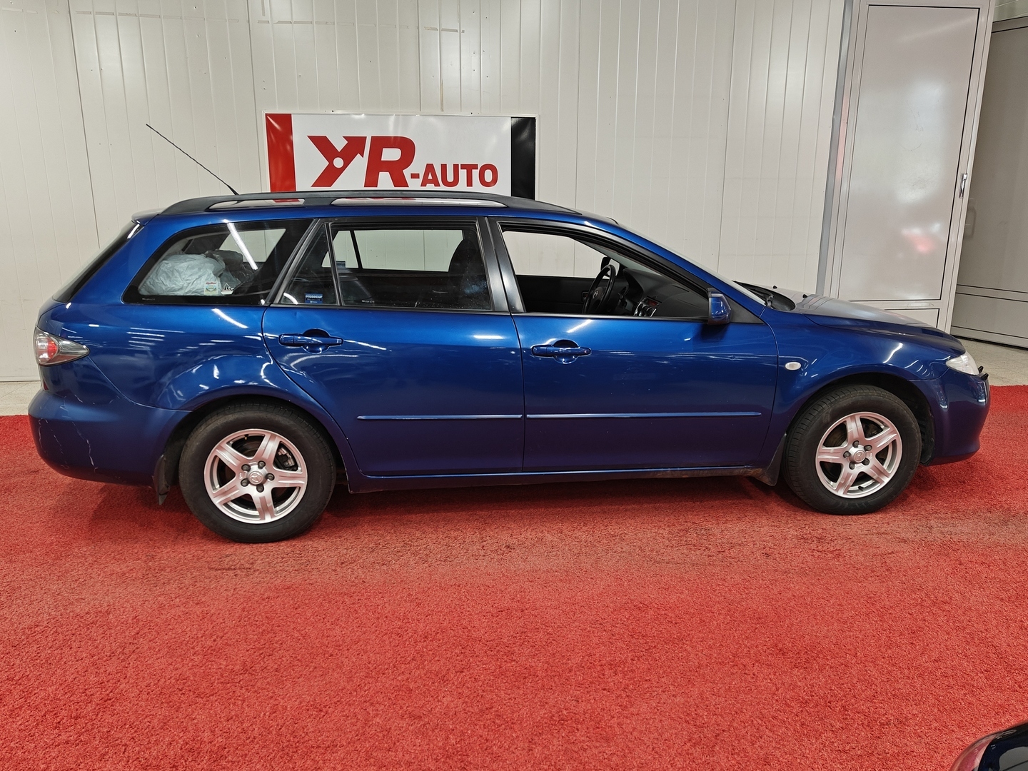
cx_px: 514
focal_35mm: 28
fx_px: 832
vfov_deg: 49.7
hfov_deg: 63.4
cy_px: 386
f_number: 1.8
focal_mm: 5.59
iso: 100
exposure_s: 1/79
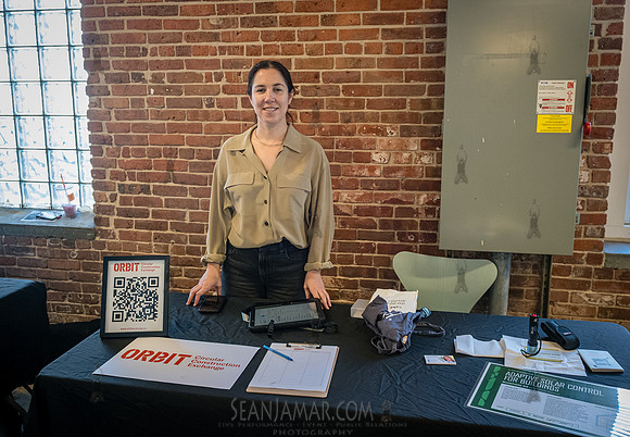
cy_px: 198
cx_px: 324
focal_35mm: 33
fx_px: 584
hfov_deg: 56.7
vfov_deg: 41.0
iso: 2500
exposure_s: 1/320
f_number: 4.5
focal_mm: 27
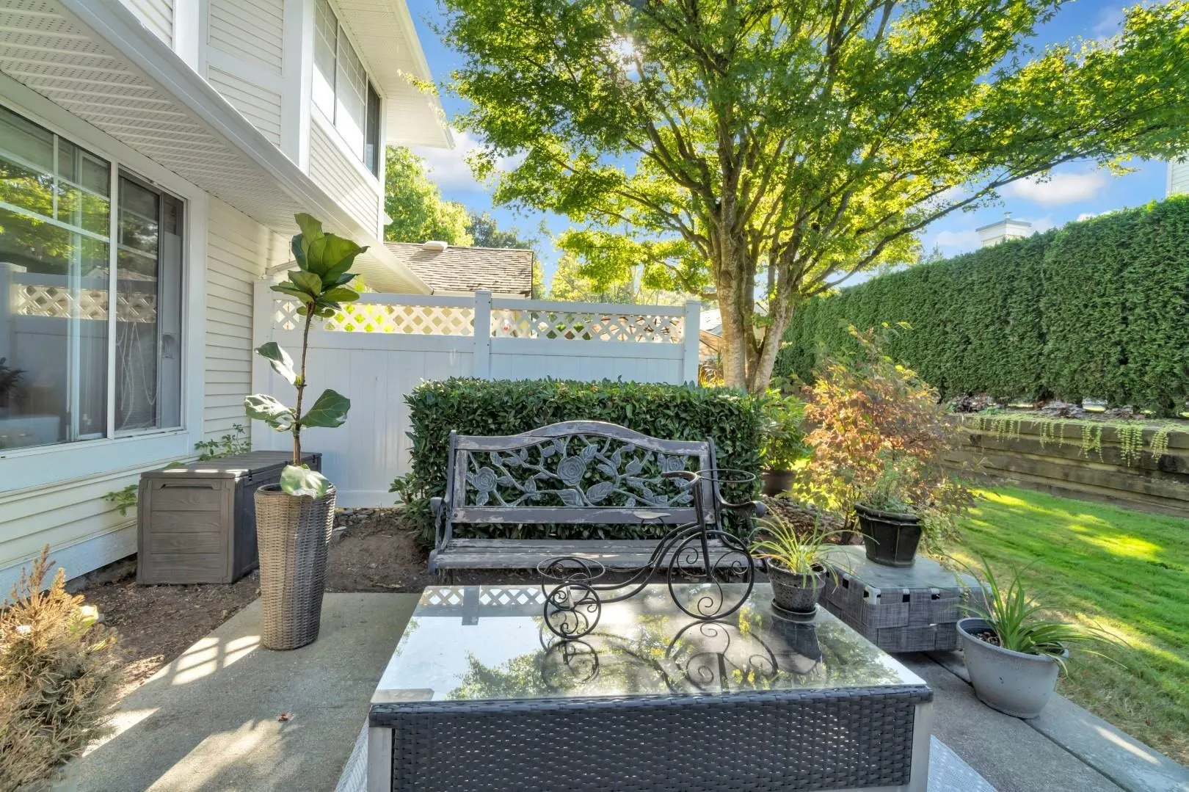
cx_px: 594
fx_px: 495
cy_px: 396
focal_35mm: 15
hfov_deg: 100.4
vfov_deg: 77.3
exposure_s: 1/100
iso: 400
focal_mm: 10
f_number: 8
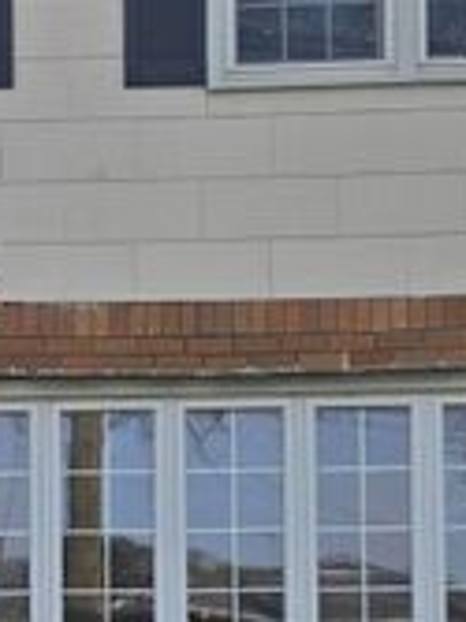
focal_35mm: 92
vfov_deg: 20.7
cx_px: -75
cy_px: 616
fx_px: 1653
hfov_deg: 15.5
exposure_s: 1/2921
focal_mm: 5.4
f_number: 1.8
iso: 32
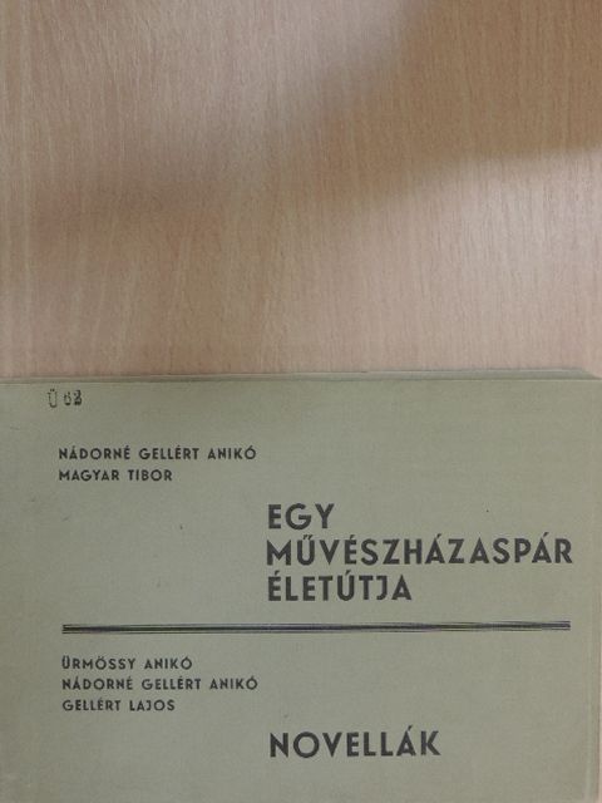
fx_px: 997
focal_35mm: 43
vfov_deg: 43.9
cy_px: 402
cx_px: 301
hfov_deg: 33.6
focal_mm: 7.6
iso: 400
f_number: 3.8
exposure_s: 1/30
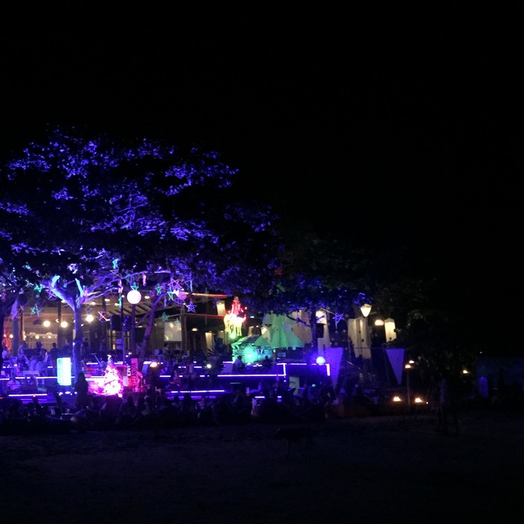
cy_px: 300
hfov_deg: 35.7
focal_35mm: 45
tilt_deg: +8.0
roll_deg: +1.2
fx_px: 771
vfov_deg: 37.5
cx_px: 73
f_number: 2.2
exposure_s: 1/17
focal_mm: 4.15
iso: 800
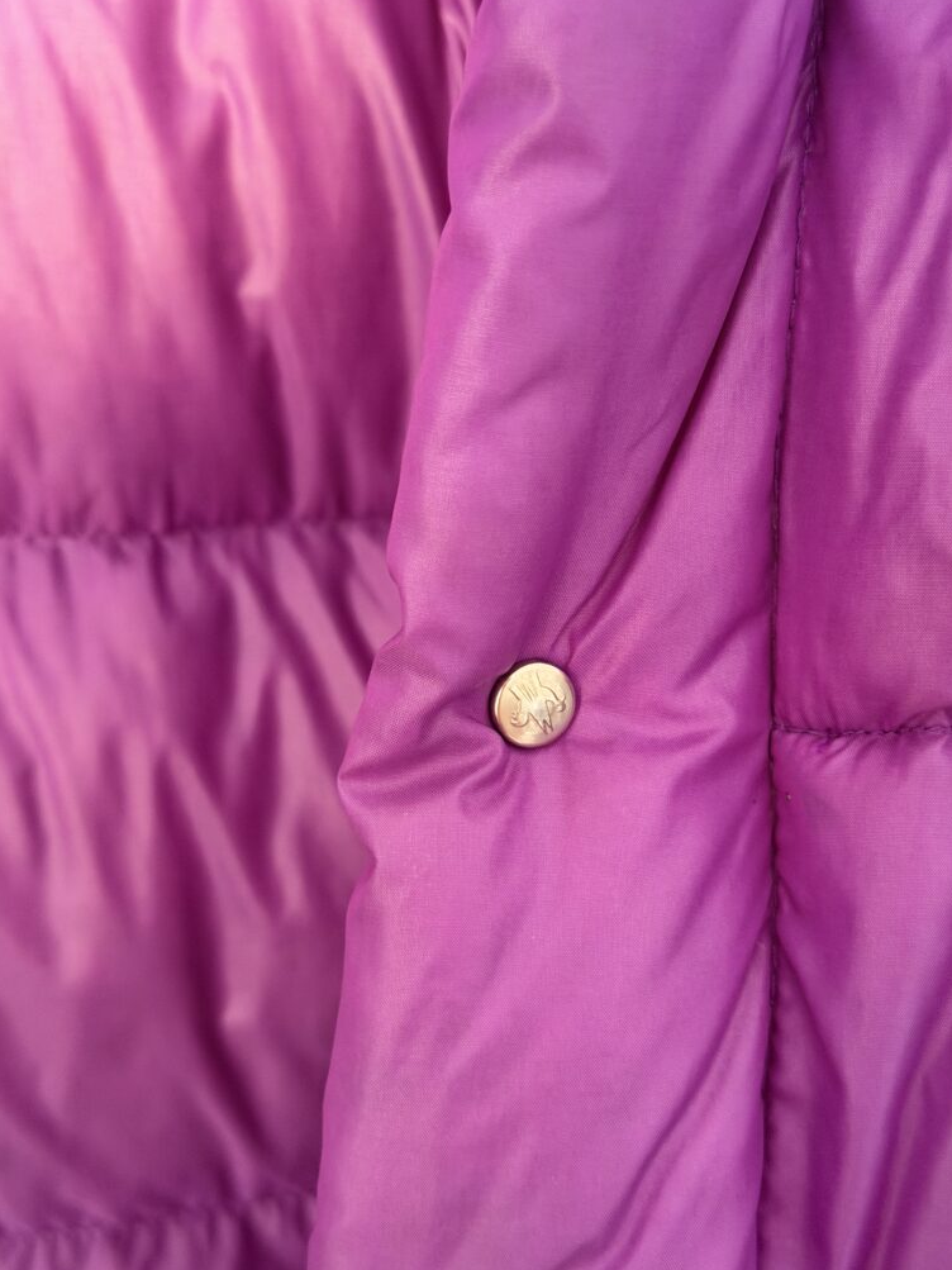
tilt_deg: -27.4
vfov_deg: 38.9
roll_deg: +1.6
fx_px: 1797
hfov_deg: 29.7
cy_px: 633
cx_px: 481
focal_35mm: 49
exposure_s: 1/36
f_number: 1.78
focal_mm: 6.76
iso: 500
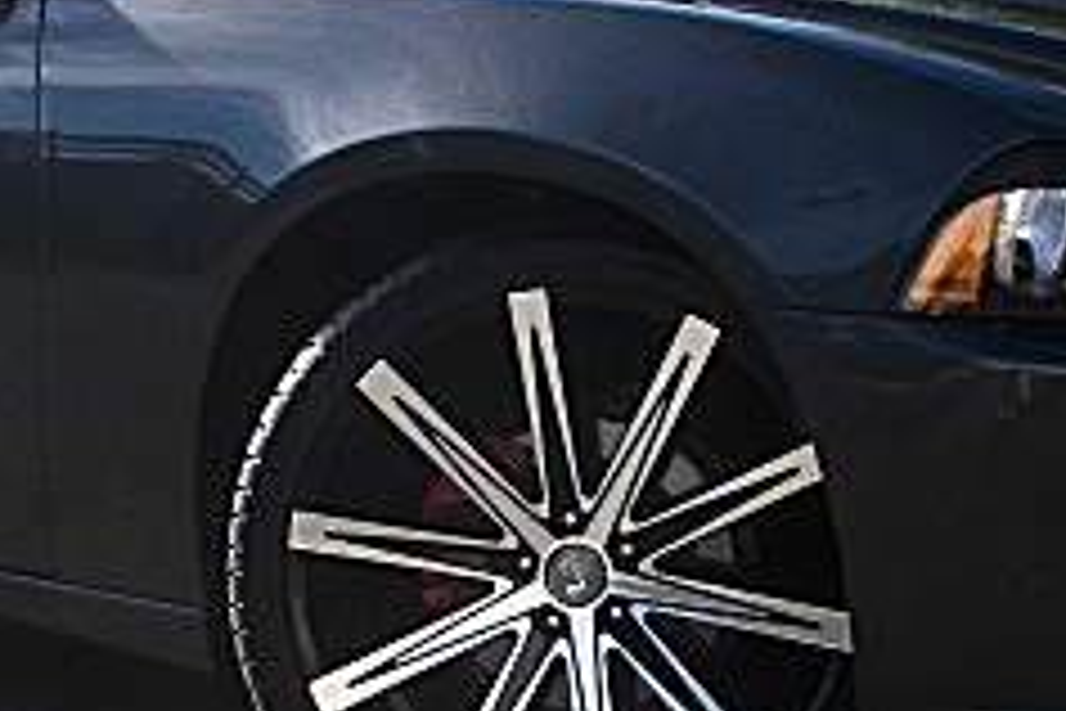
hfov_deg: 20.1
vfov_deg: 13.5
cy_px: 526
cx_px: 351
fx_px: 2990
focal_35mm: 101
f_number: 2.8
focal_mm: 6.3
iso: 50
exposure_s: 1/250
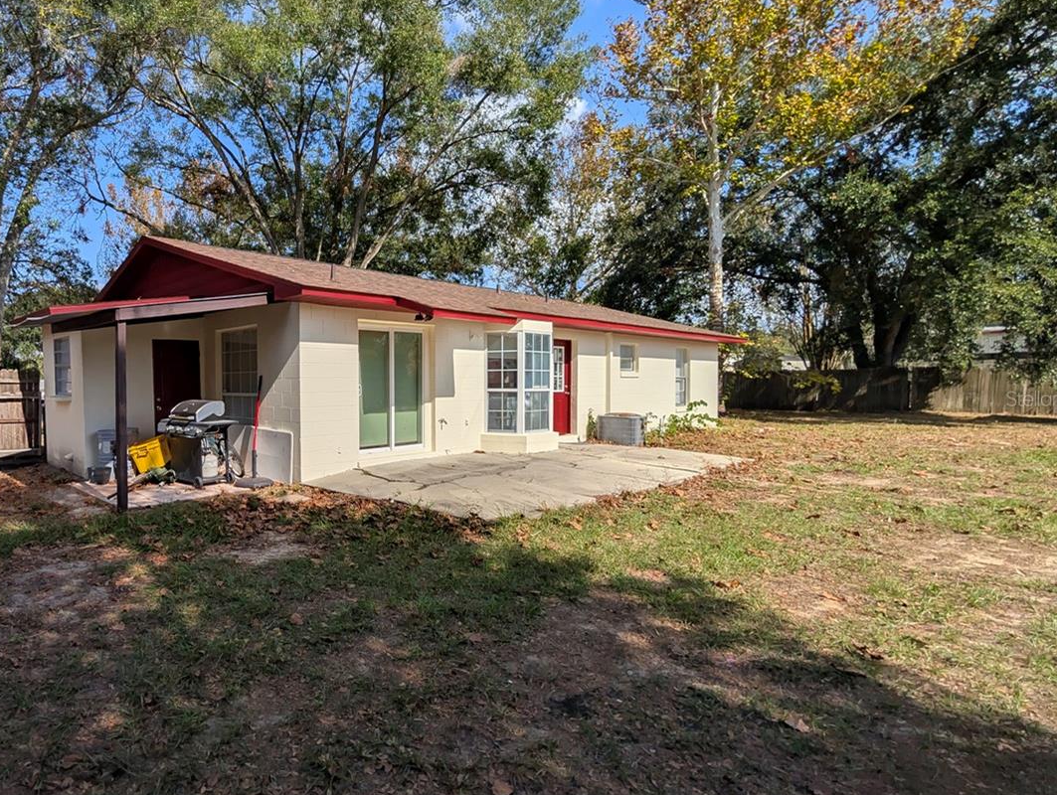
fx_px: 550
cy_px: 398
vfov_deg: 71.7
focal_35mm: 18
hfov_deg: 82.9
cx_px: 307
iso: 50
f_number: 1.7
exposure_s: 1/5780
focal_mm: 2.02
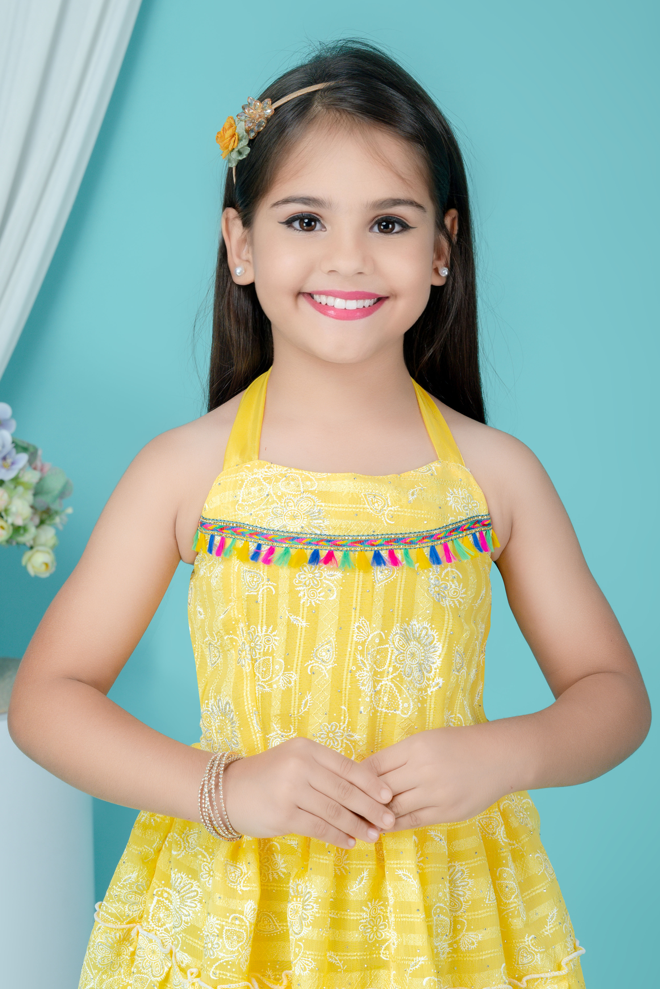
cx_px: 330
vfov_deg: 23.9
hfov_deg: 16.1
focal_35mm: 85
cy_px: 494
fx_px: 2335
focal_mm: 85
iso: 400
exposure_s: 1/160
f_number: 11
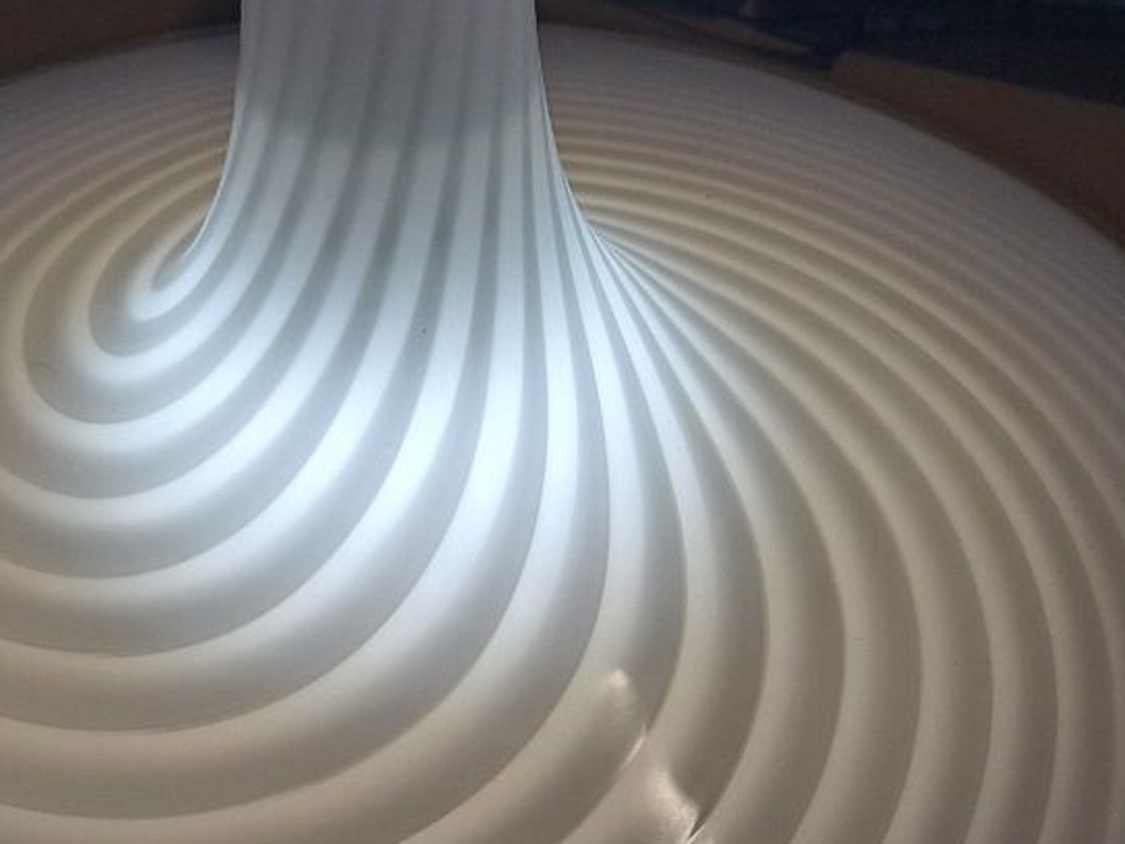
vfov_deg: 30.4
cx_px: 491
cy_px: 638
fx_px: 1528
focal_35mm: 47
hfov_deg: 40.4
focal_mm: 4.6
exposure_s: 1/196
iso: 32
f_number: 2
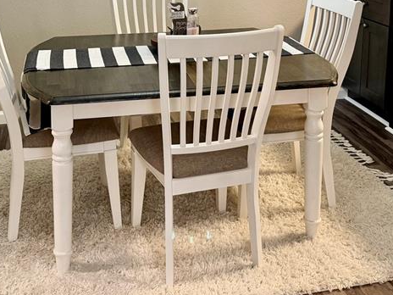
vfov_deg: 26.3
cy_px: 12
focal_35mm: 53
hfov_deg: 36.1
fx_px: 602
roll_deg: +0.3
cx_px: 180
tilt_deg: -11.1
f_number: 1.78
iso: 250
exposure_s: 1/60
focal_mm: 6.76
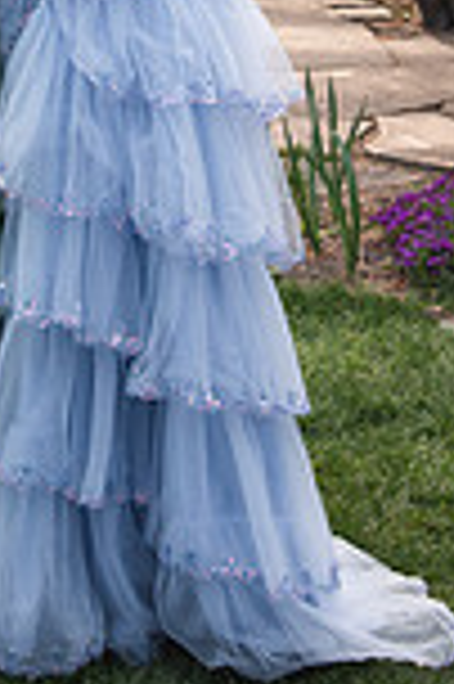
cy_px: -122
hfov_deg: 9.6
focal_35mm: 142
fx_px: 2692
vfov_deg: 14.1
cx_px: 0
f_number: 5.6
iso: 250
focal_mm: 48
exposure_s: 1/125
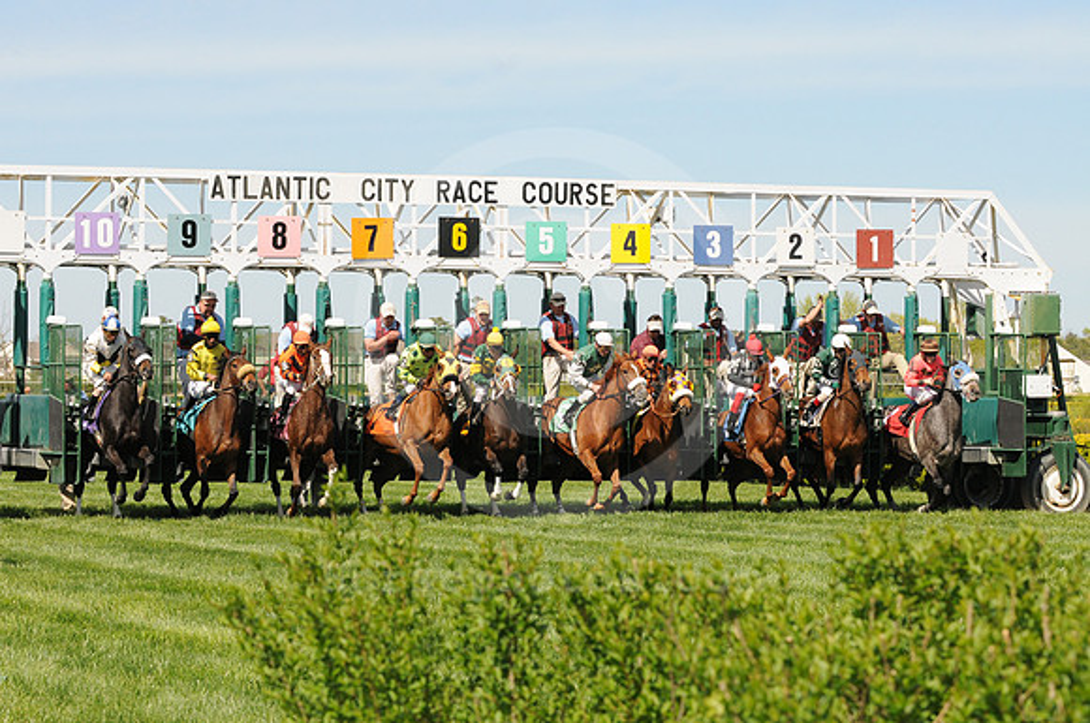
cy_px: 362
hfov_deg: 17.1
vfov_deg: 11.4
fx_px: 3628
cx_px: 545
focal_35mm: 120
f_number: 7.1
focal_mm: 80
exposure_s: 1/1250
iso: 640
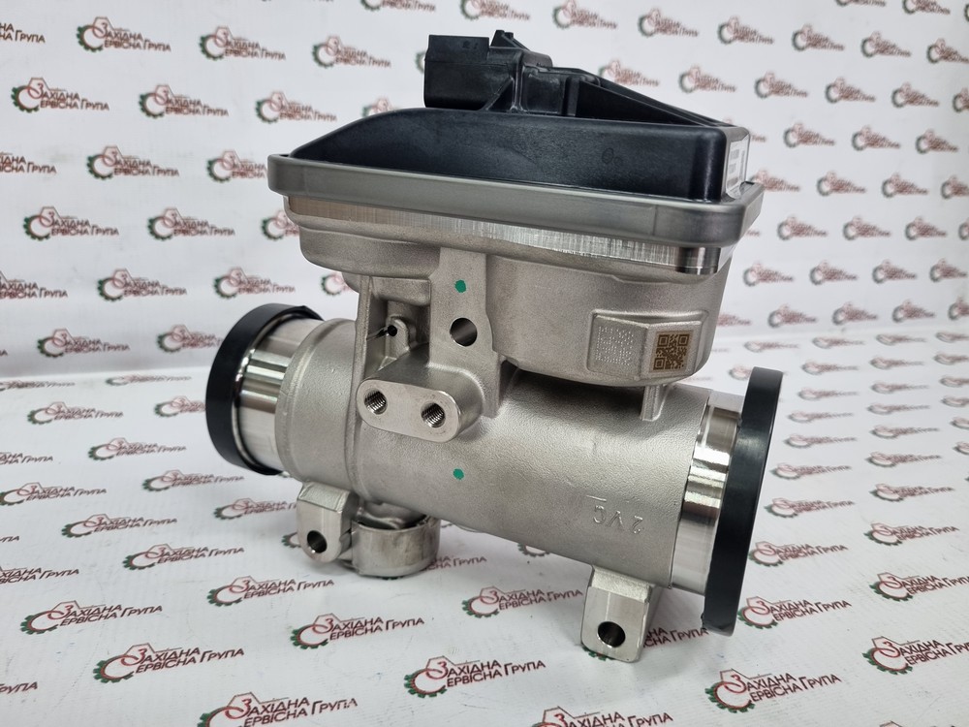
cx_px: 484
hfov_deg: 67.3
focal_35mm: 26
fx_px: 728
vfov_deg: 53.1
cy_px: 364
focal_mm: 5.4
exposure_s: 1/50
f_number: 1.8
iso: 200
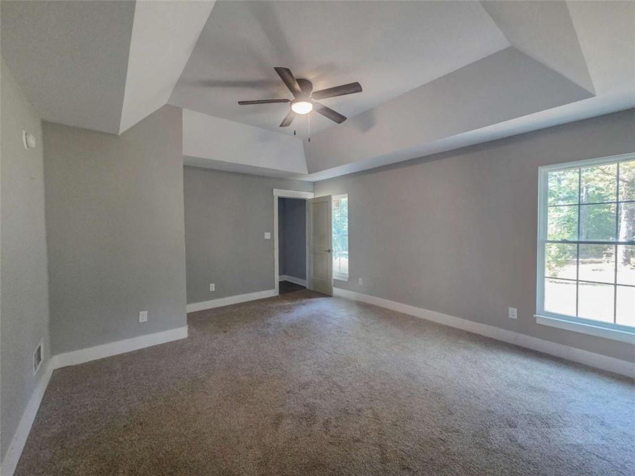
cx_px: 318
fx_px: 238
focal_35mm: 13
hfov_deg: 106.2
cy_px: 238
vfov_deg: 89.9
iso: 500
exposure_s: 1/60
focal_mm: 2.2
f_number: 2.2
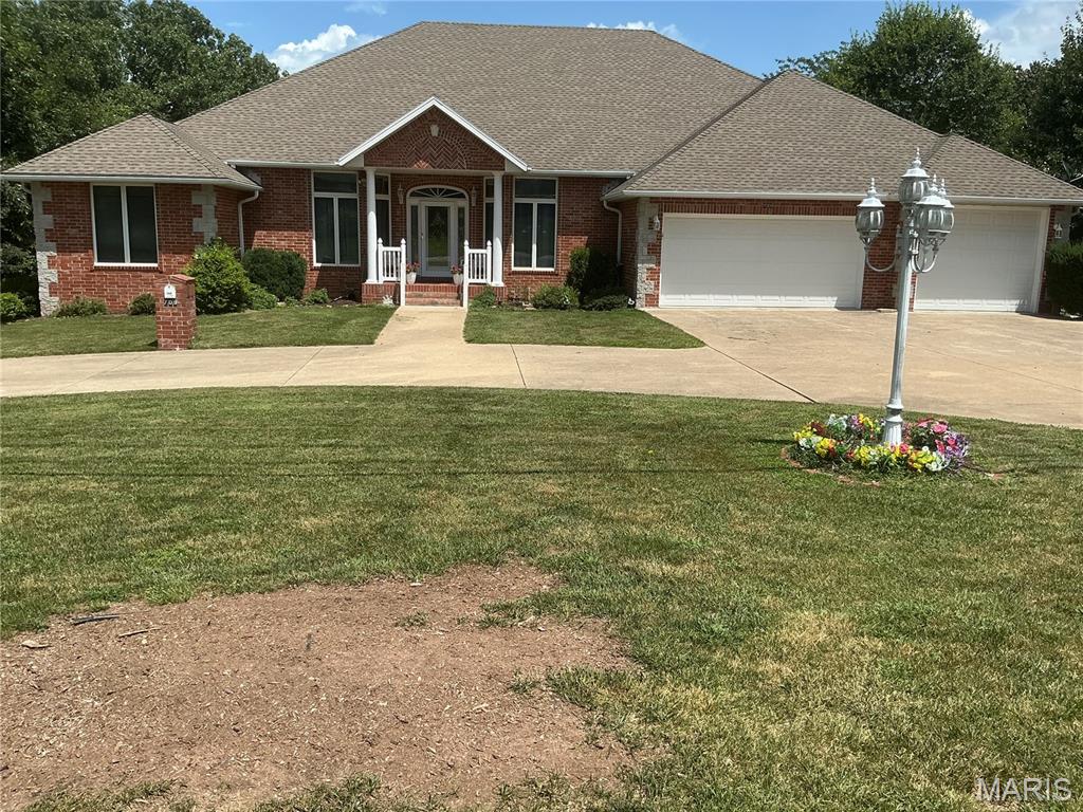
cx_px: 542
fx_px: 907
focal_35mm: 29
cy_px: 406
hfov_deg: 61.7
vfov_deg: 48.2
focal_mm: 3
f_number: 1.8
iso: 25
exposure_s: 1/1984
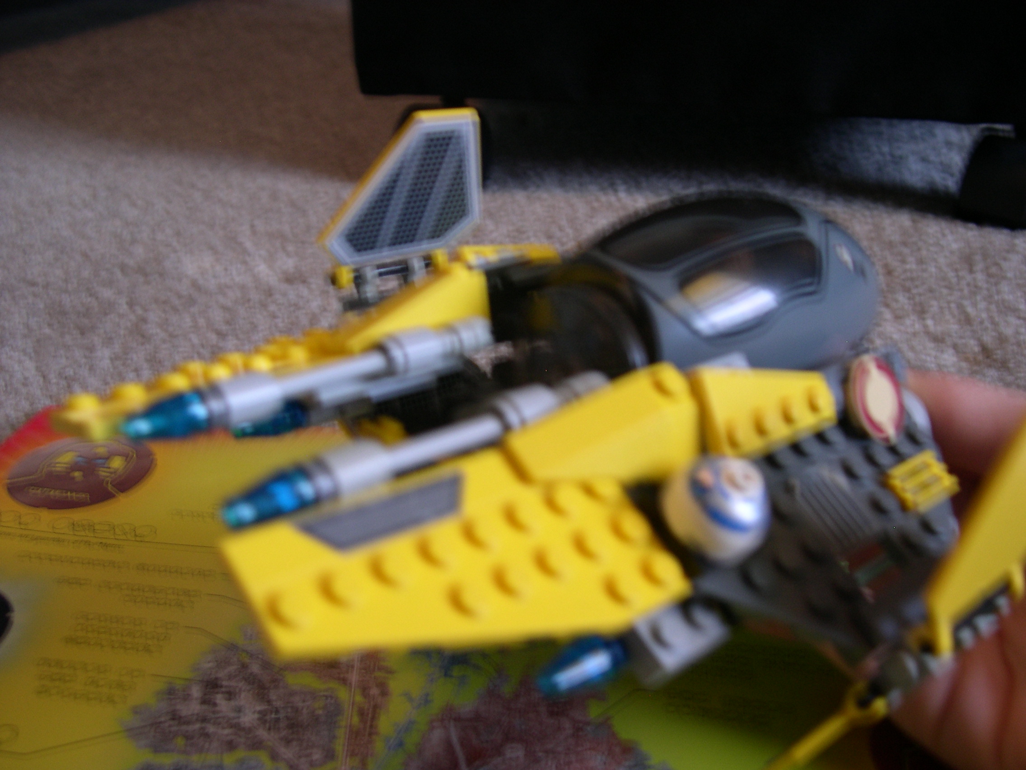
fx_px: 1126
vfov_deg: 37.7
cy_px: 385
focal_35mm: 38
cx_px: 513
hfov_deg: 49.0
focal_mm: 8
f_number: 2.8
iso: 100
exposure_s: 1/7.9
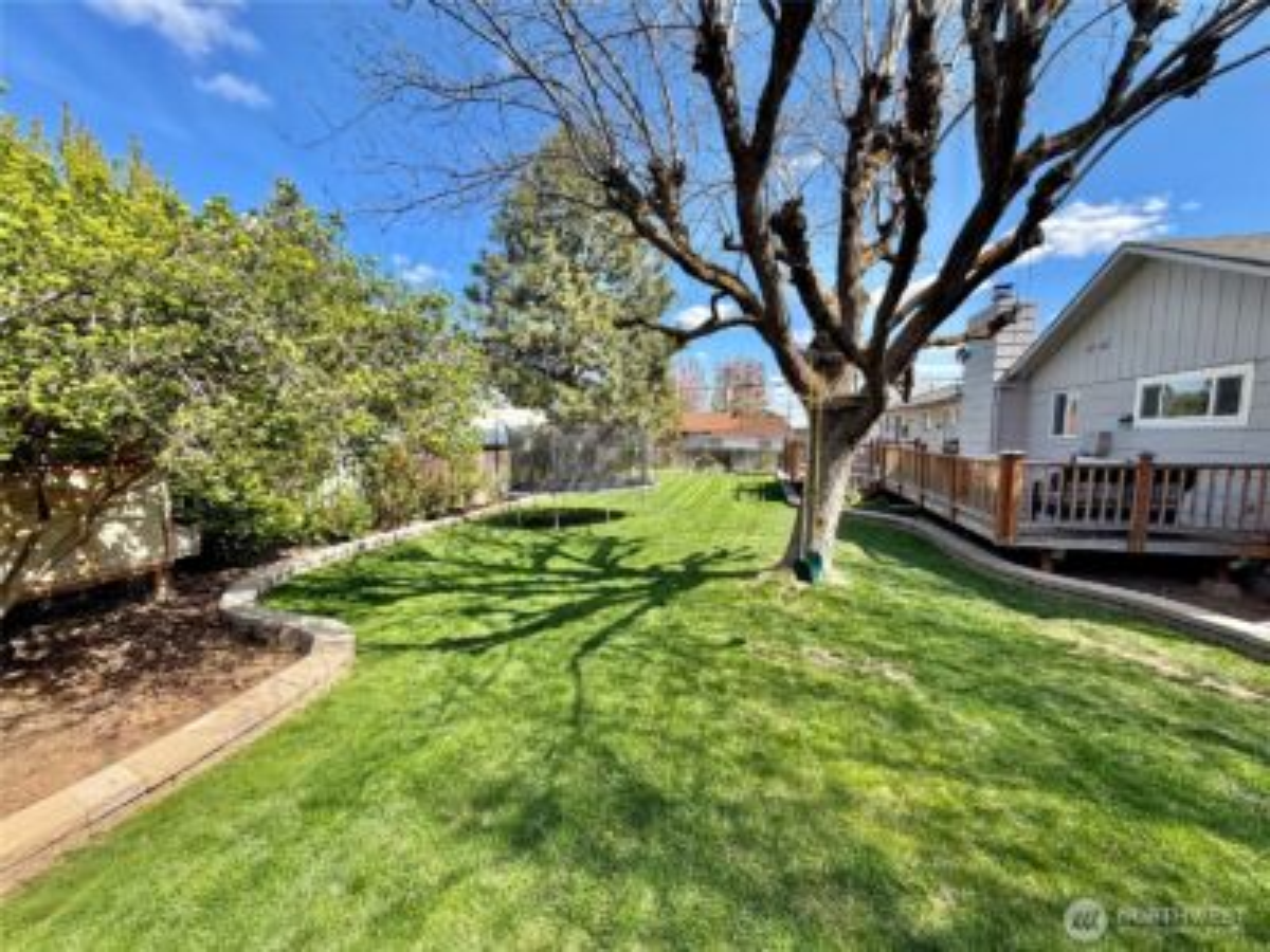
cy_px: 476
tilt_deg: -5.4
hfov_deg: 102.1
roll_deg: +0.1
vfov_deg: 85.7
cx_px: 635
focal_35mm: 14
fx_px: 514
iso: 40
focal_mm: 2.22
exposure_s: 1/679
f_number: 2.2
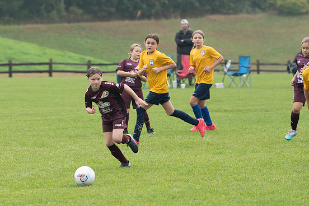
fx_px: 2429
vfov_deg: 4.9
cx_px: 64
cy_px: 102
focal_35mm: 283
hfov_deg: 7.3
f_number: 5
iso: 640
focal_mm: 175
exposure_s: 1/500
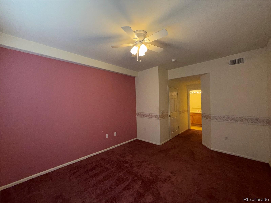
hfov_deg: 102.1
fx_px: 110
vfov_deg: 85.7
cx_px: 136
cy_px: 102
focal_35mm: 14
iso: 125
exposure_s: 1/60
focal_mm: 2.22
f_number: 2.2
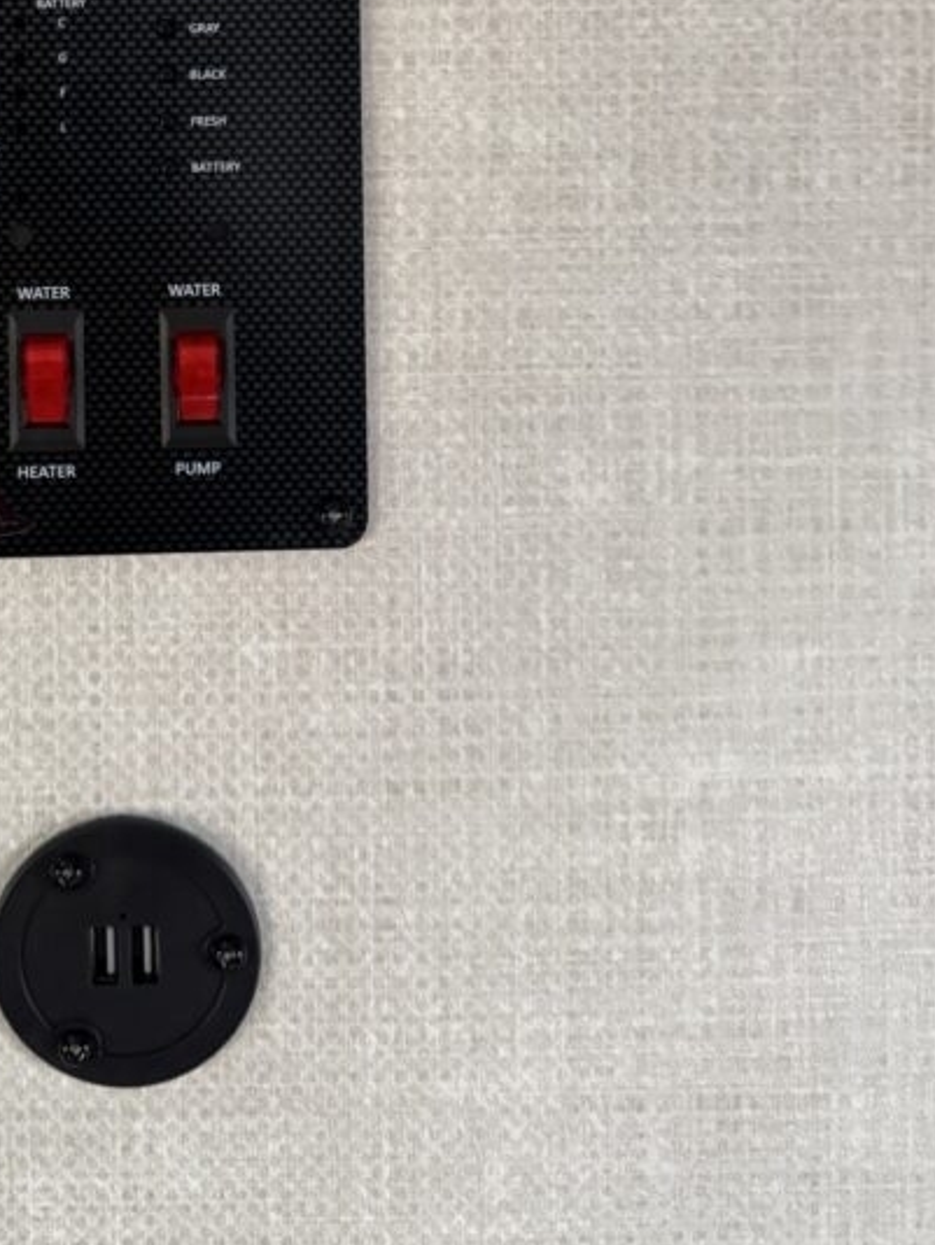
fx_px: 1655
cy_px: 149
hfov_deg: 30.8
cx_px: 189
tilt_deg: -1.1
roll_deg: +3.1
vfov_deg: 38.7
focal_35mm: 46
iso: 800
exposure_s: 1/60
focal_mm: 6.76
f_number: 1.78
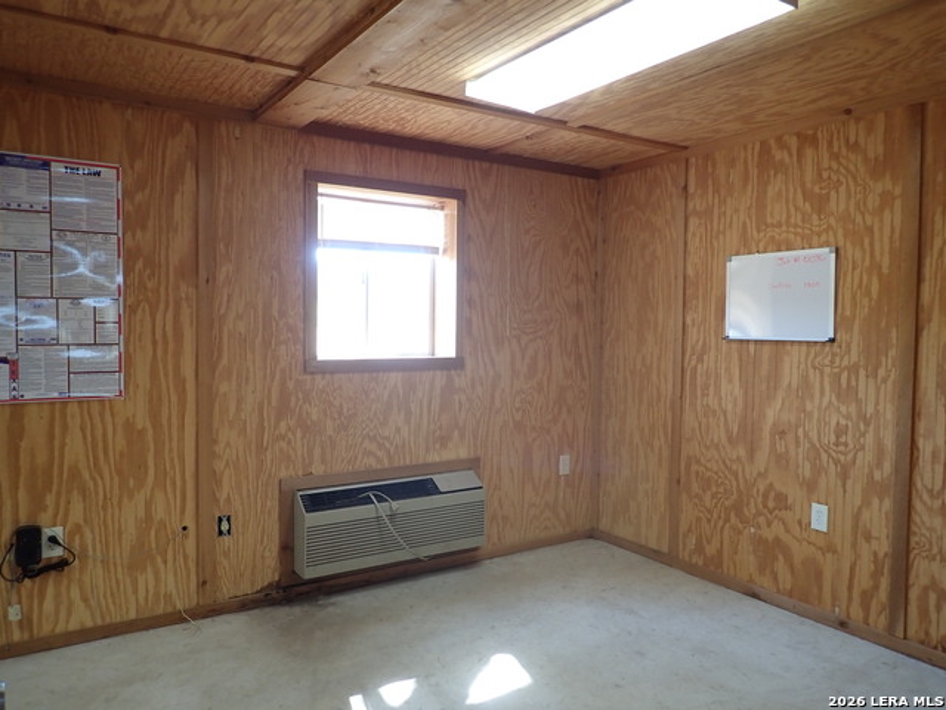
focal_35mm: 25
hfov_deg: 69.4
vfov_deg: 54.9
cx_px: 473
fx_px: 683
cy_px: 355
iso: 200
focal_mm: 4.5
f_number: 2
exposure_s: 1/50
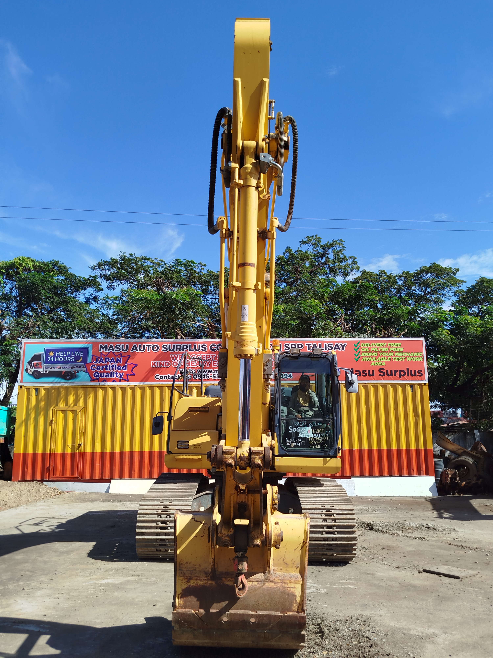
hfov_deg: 48.2
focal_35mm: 29
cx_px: 246
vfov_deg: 61.7
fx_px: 551
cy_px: 329
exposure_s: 1/832
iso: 50
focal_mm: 5.31
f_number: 1.7
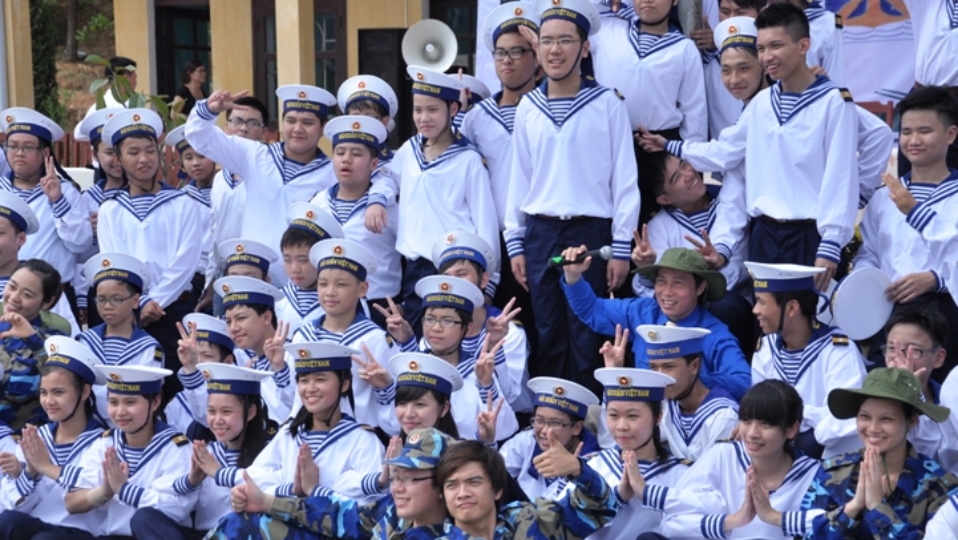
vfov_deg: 12.7
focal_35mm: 95
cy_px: 309
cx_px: 491
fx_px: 2414
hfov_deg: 22.4
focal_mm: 58
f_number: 5
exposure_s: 1/2000
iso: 360
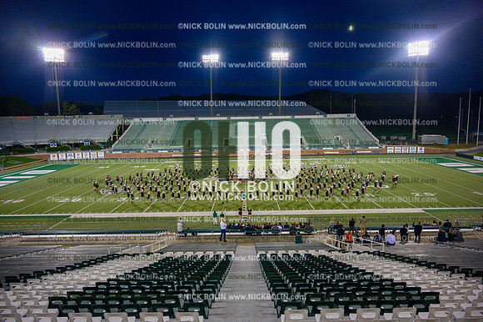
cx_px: 242
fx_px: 322
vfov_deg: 53.1
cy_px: 161
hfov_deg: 73.8
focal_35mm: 24
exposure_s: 1/1000
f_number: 4
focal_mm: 24
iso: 4000
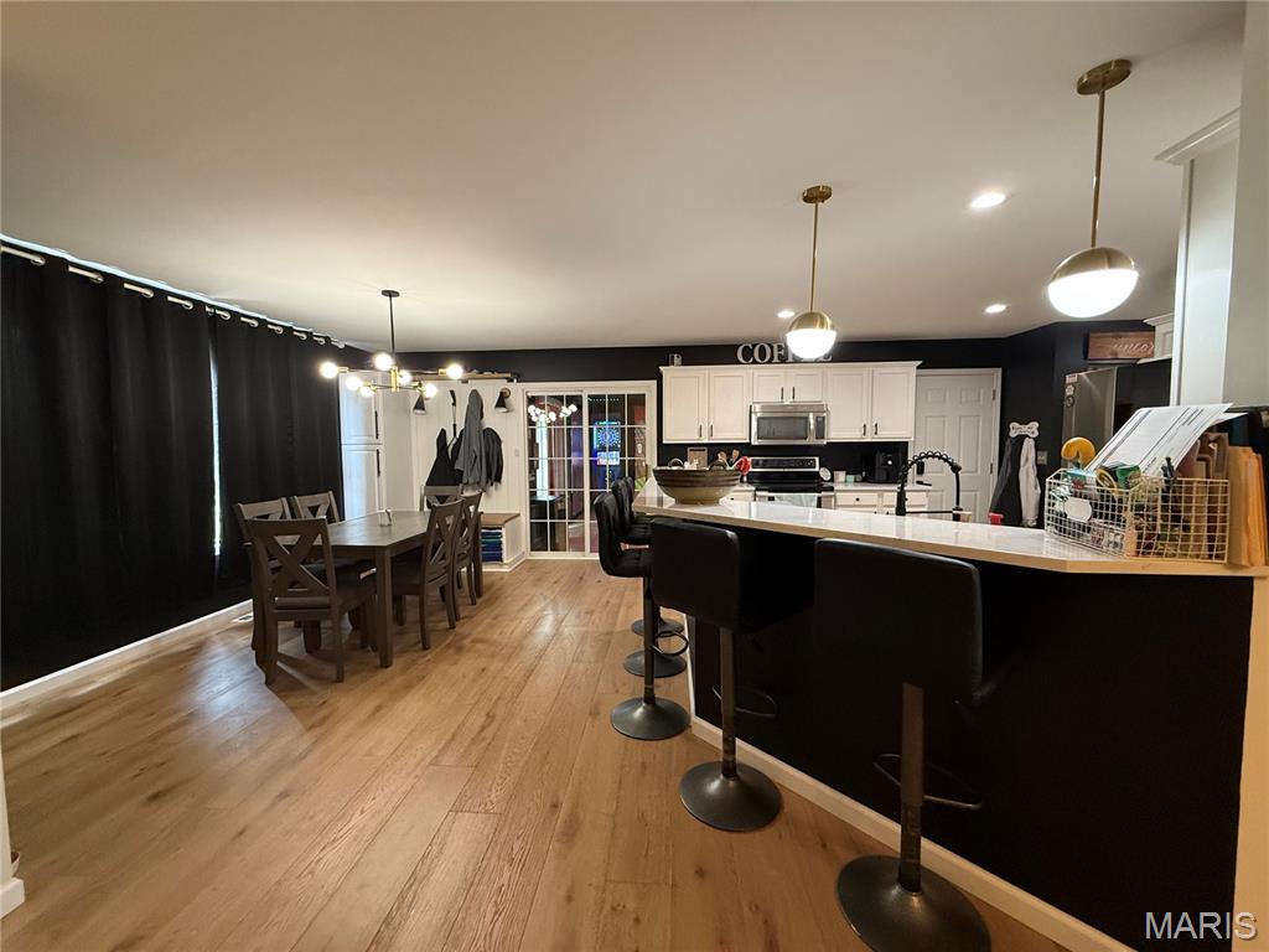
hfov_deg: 102.1
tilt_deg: -3.9
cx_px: 634
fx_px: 513
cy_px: 476
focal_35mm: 14
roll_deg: +0.8
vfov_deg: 85.7
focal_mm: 2.22
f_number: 2.2
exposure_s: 1/60
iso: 250
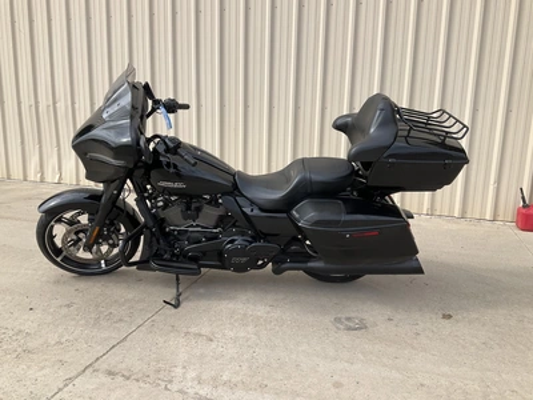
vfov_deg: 48.2
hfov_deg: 61.7
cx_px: 266
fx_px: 447
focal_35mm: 29
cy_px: 200
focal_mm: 3
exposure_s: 1/1342
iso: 25
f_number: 1.8
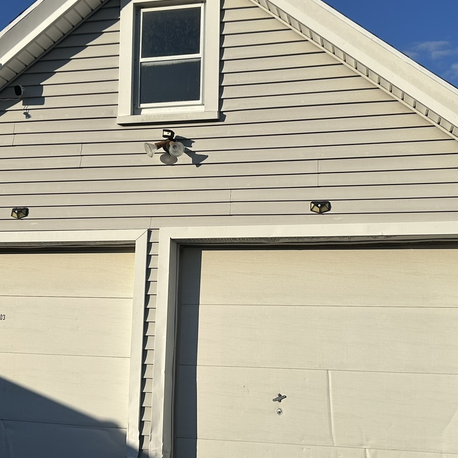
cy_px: 223
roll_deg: -0.4
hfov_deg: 37.5
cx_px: 207
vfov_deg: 37.5
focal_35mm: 45
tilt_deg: +6.0
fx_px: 674
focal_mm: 5.7
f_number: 1.5
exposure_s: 1/9434
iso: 50
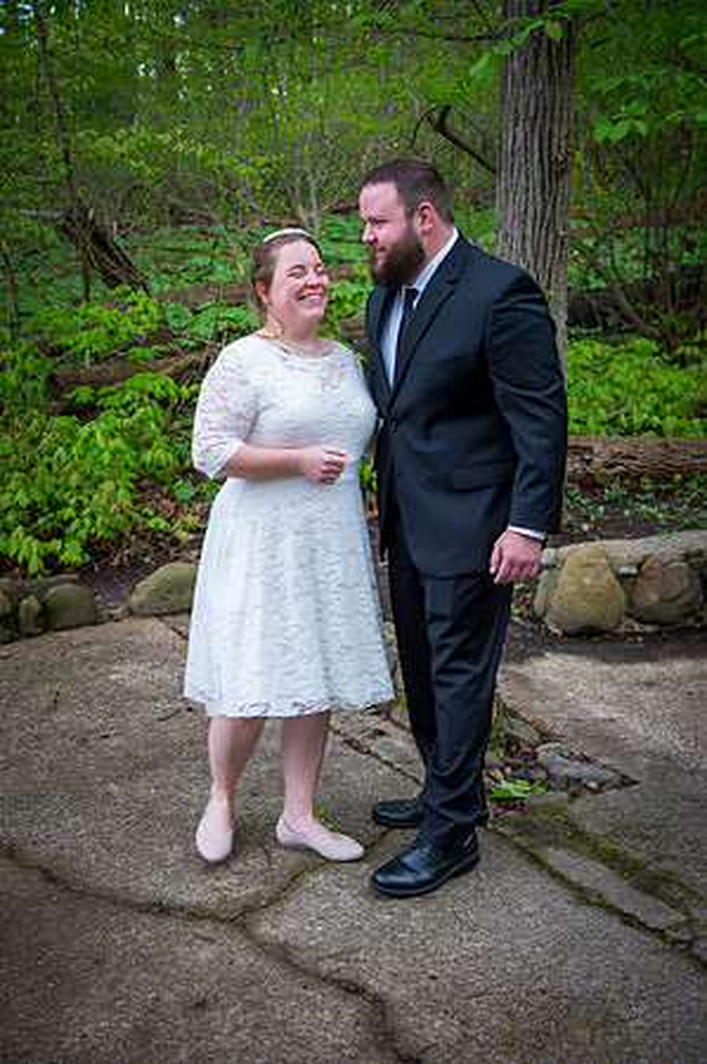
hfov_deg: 30.4
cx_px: 354
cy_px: 532
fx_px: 1299
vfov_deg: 44.5
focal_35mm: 44
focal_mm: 44
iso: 400
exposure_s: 1/125
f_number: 4
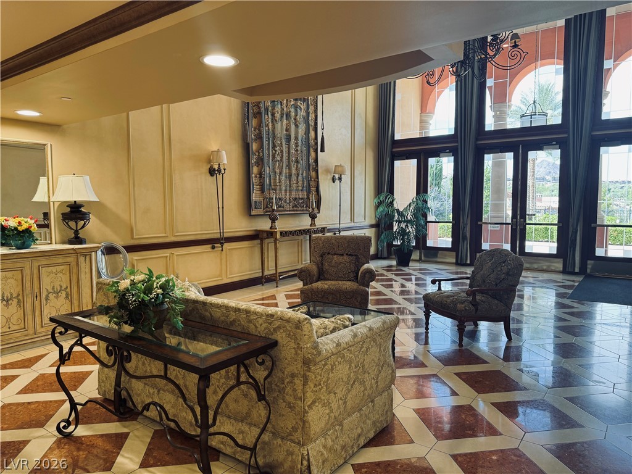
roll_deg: +0.1
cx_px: 316
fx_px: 438
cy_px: 237
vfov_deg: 56.8
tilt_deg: -4.2
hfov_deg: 71.6
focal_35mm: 24
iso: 125
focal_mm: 6.76
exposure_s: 1/120
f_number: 1.78
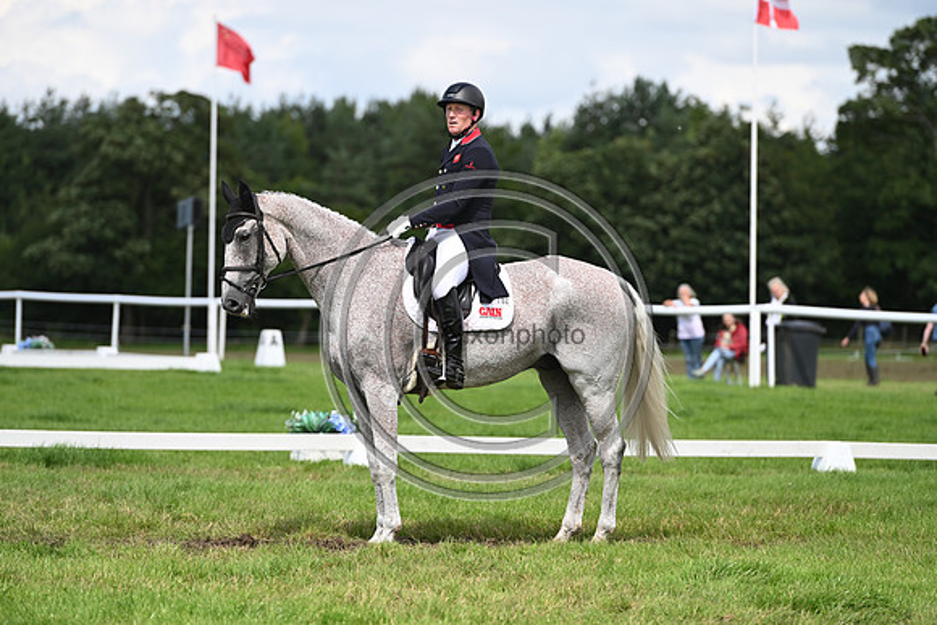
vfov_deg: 6.9
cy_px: 312
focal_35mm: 200
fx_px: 5207
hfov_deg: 10.3
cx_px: 468
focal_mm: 200
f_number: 4
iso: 180
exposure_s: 1/1250
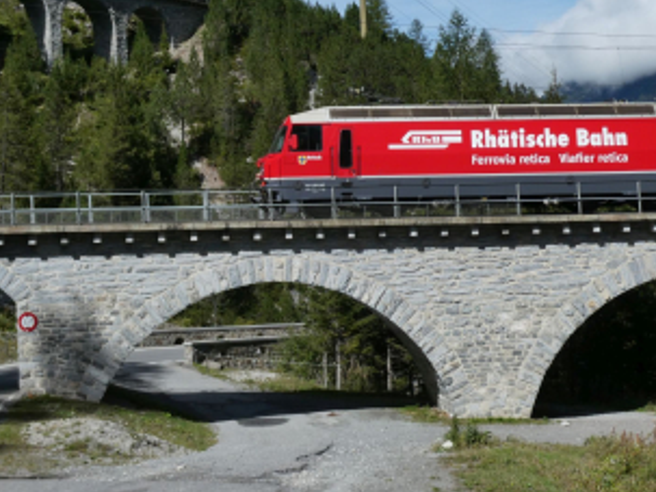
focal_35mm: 62
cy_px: 186
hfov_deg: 31.1
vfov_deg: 23.6
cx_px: 252
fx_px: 1174
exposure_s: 1/1000
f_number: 4.5
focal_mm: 7.8
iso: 80
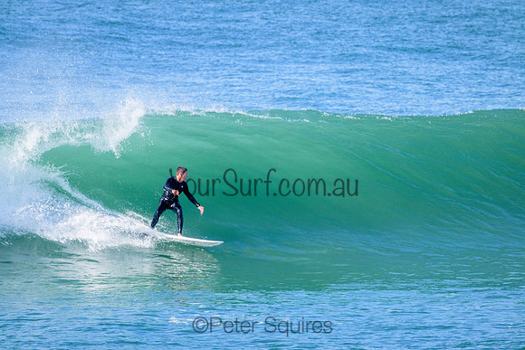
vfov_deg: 1.7
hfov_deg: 2.6
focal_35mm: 800
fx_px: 11669
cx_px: 262
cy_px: 175
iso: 2800
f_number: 11
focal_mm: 800
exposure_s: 1/2000
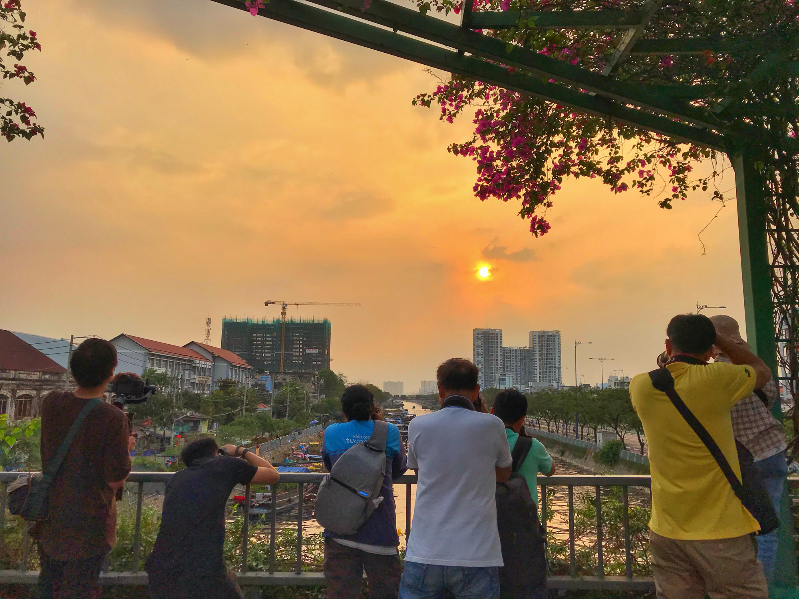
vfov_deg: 49.7
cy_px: 300
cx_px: 400
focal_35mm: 28
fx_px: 646
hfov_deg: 63.4
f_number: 1.8
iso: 20
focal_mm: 3.99
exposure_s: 1/1244
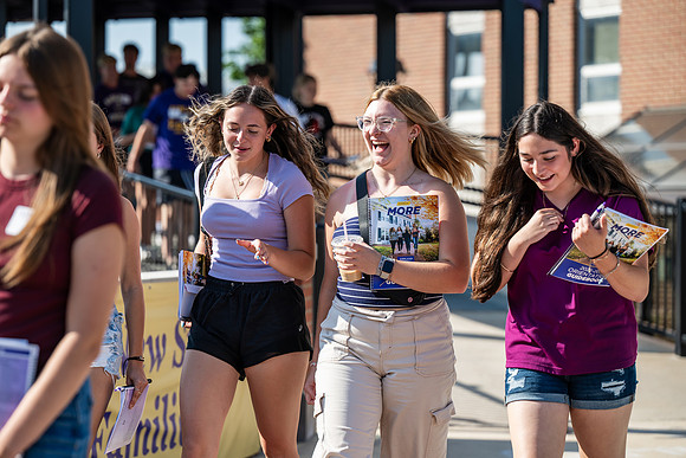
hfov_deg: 17.1
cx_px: 343
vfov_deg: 11.4
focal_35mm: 120
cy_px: 229
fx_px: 2287
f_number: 3.5
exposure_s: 1/640
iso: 80
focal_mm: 120
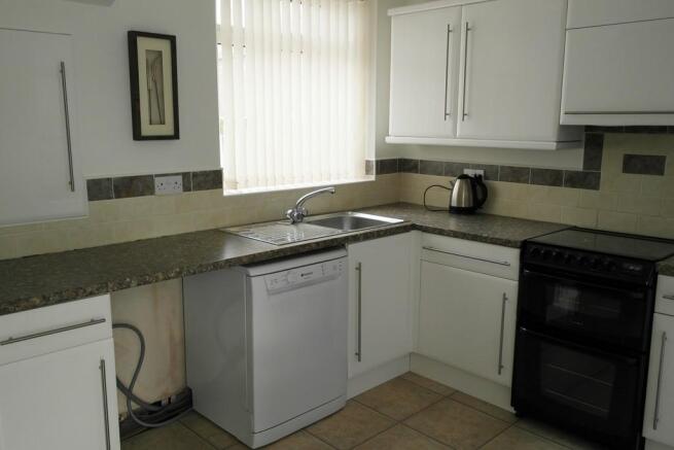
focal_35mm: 30
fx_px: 562
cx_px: 337
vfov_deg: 43.6
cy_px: 225
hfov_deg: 61.9
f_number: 3.5
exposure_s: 1/80
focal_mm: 20
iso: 200
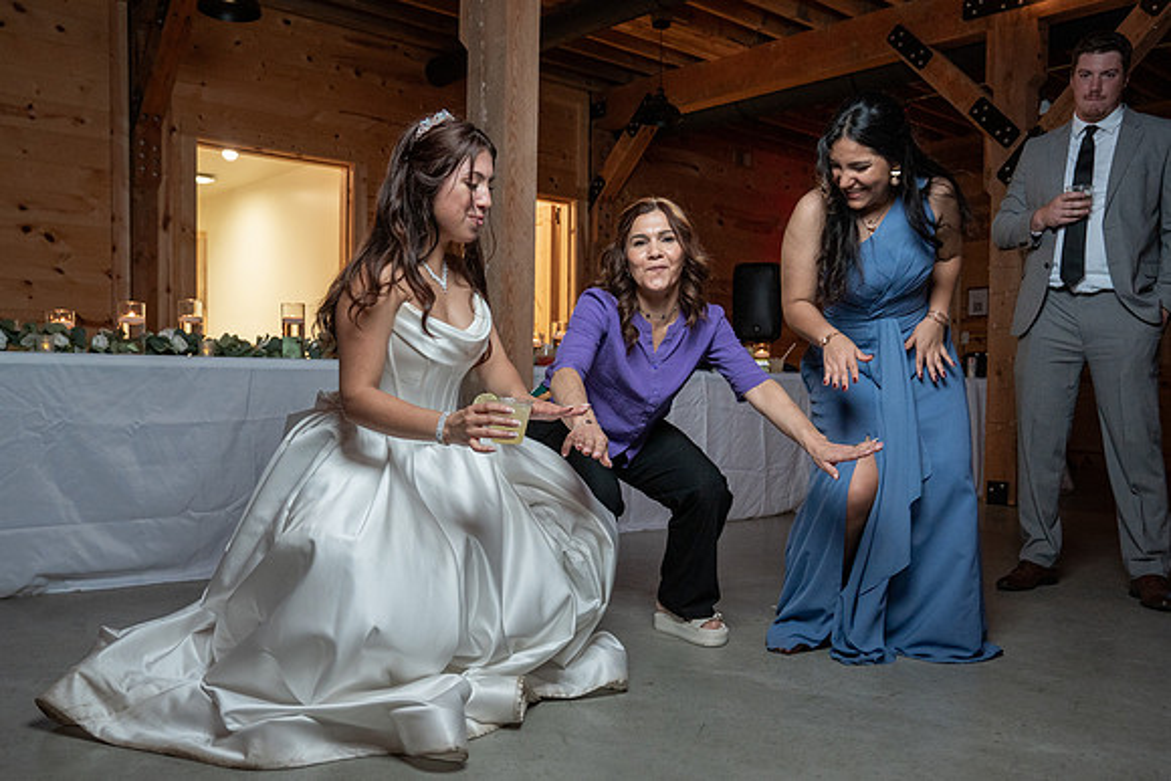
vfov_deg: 40.7
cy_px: 439
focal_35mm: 32
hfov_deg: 58.3
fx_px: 1051
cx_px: 597
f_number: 4
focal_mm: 28
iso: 2000
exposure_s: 1/200
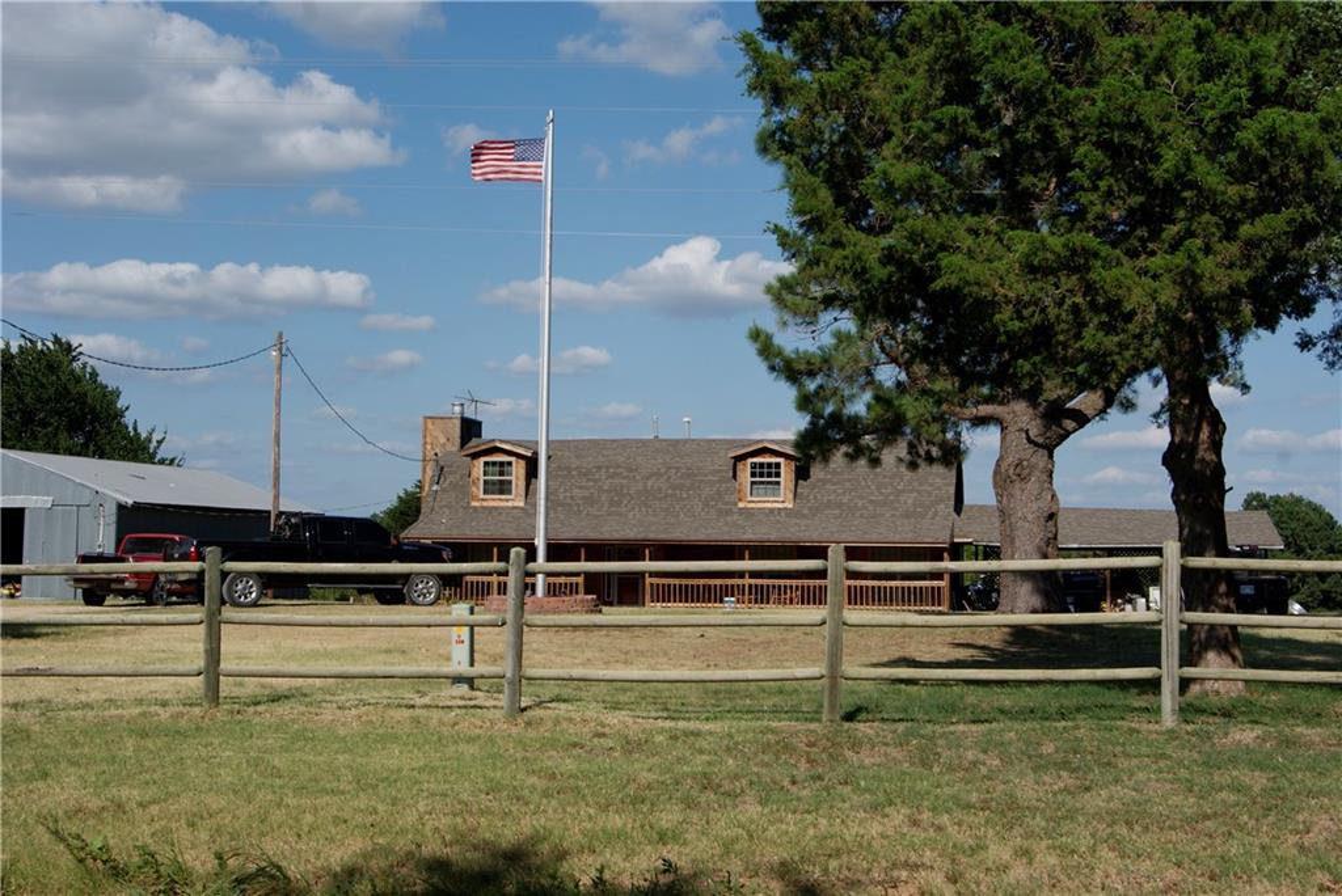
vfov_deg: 25.8
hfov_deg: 37.8
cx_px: 671
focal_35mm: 52
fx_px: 1958
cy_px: 448
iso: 100
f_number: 13
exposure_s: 1/200
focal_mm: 35
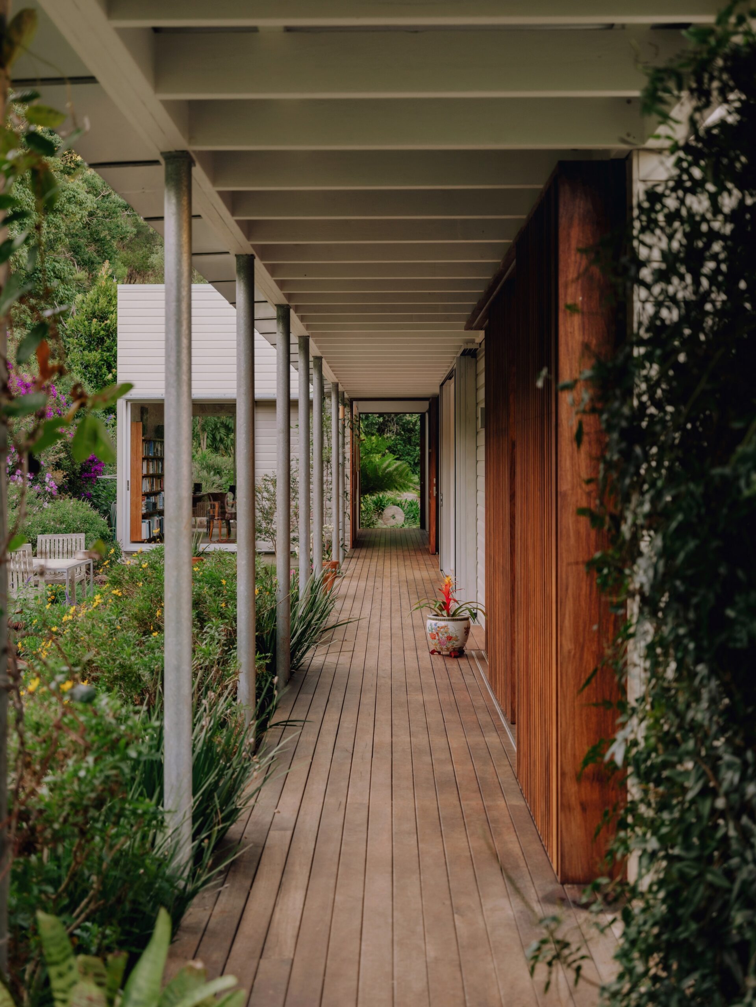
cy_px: 504
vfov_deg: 42.9
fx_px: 1281
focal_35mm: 44
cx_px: 378
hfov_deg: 32.9
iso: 125
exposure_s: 1/25
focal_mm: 55.6
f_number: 5.2
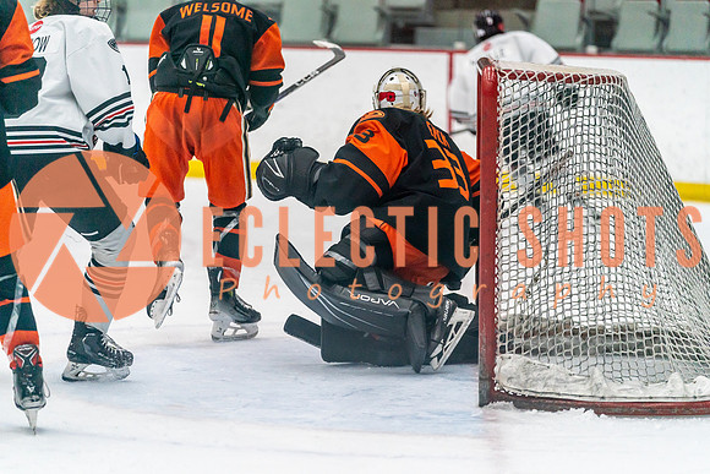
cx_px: 355
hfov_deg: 11.5
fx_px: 3531
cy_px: 237
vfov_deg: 7.7
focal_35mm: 179
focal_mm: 179
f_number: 2.8
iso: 3200
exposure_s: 1/1250
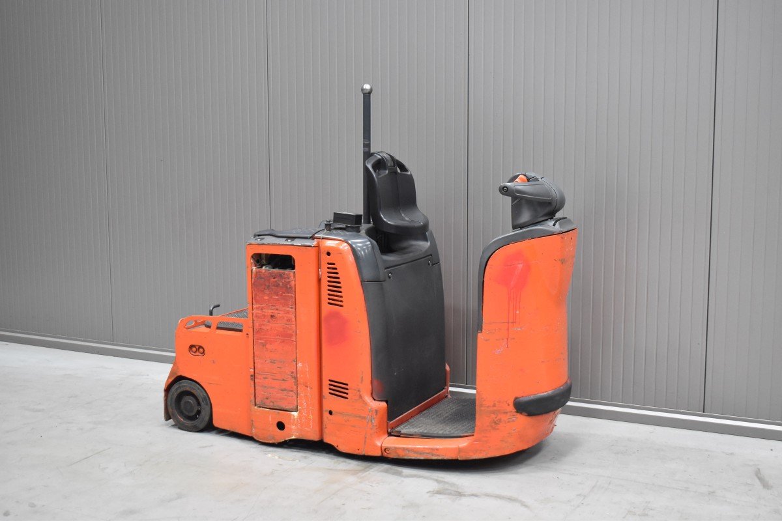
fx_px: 977
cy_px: 260
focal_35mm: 45
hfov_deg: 43.6
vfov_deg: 29.9
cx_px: 391
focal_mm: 30
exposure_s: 1/40
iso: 1600
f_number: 4.5
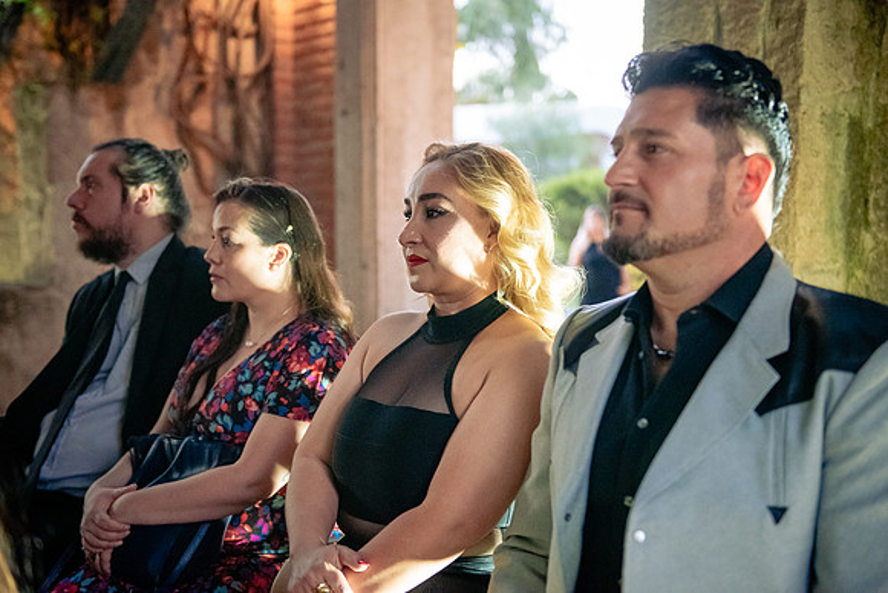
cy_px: 296
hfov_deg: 39.6
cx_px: 444
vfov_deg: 27.0
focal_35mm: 50
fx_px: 1234
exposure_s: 1/125
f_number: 2.8
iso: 6400
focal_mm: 50
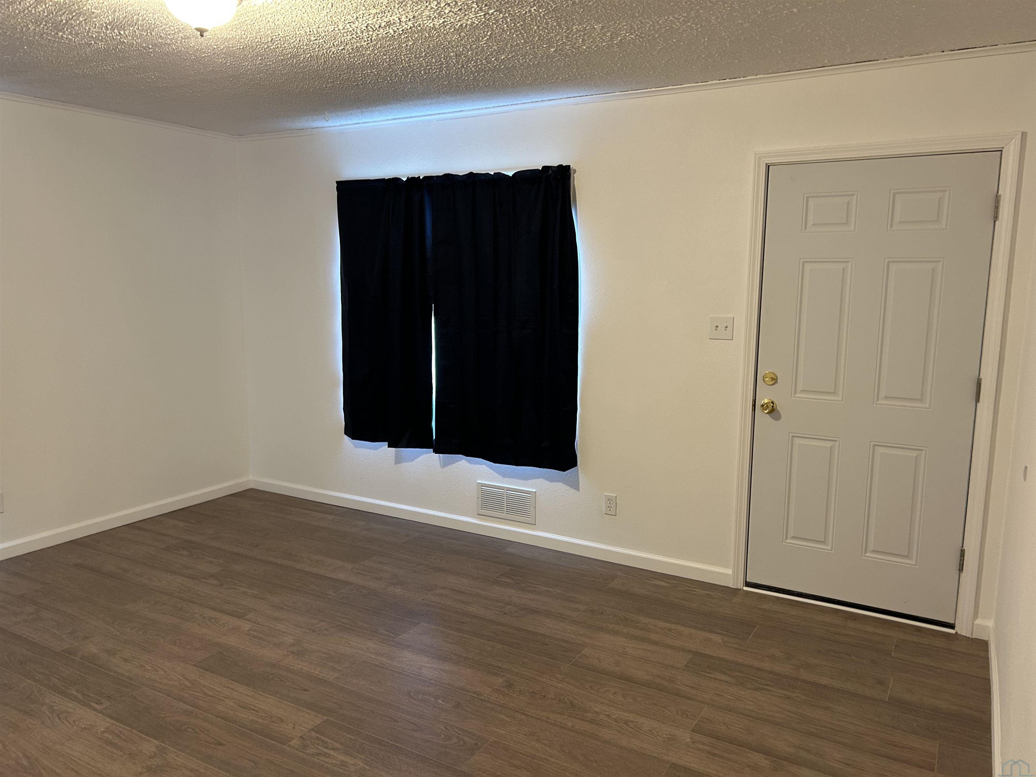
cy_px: 388
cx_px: 518
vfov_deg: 53.1
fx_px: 778
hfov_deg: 67.3
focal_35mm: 26
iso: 160
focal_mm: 5.7
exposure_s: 1/60
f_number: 1.5
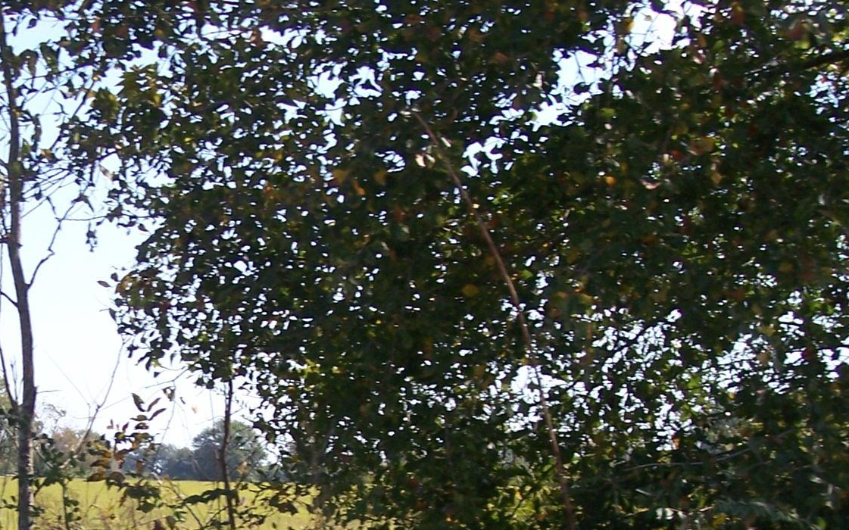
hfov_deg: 23.6
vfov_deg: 15.3
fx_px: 1966
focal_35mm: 85
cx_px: 48
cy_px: 397
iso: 100
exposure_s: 1/500
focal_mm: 8
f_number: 3.4
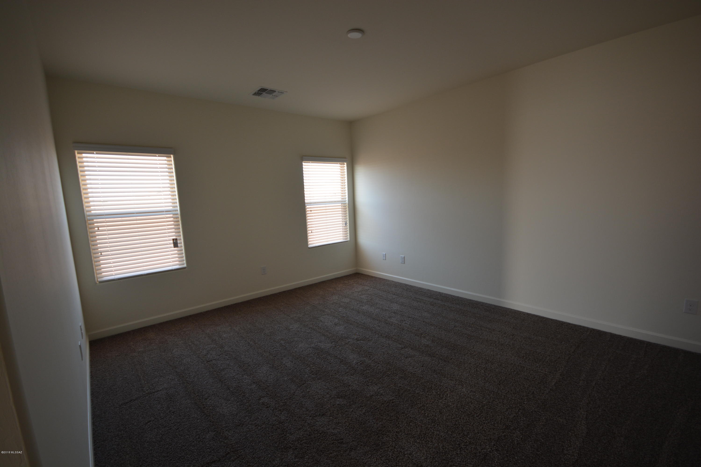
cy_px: 234
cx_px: 350
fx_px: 292
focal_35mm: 15
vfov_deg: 77.3
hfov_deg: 100.4
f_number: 4
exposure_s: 1/60
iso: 220
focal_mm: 10
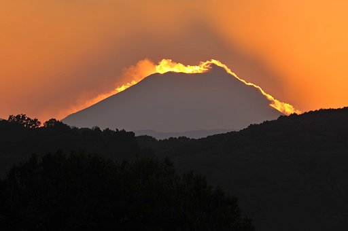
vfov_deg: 2.2
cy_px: 116
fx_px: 6082
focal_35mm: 630
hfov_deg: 3.3
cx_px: 174
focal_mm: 420
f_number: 11
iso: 200
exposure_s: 1/125
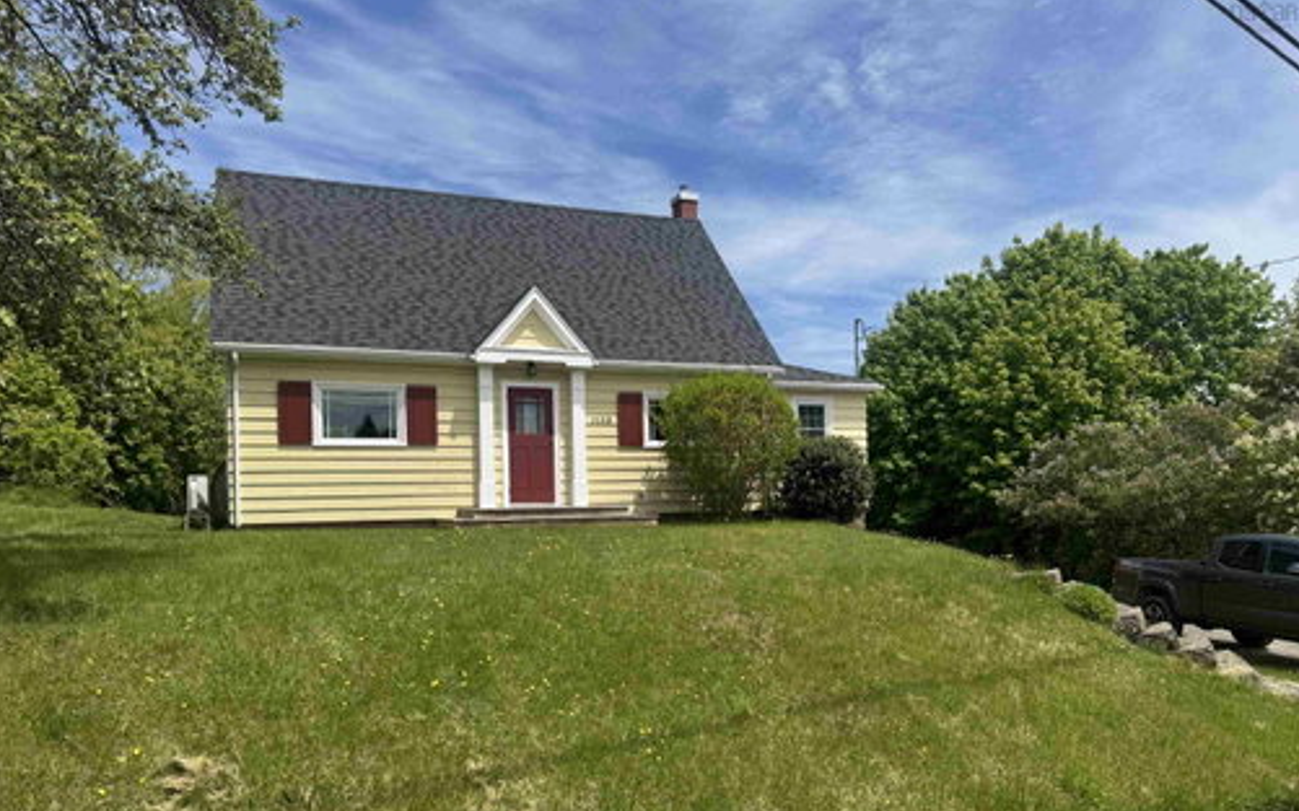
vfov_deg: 47.3
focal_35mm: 26
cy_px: 487
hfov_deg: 70.4
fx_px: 920
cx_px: 640
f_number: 1.78
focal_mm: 6.76
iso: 80
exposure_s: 1/4950
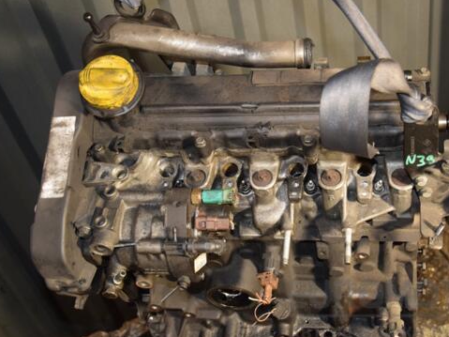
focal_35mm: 47
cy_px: 169
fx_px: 609
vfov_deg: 30.9
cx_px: 270
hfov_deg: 40.3
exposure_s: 1/80
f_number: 5
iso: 800
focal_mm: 26
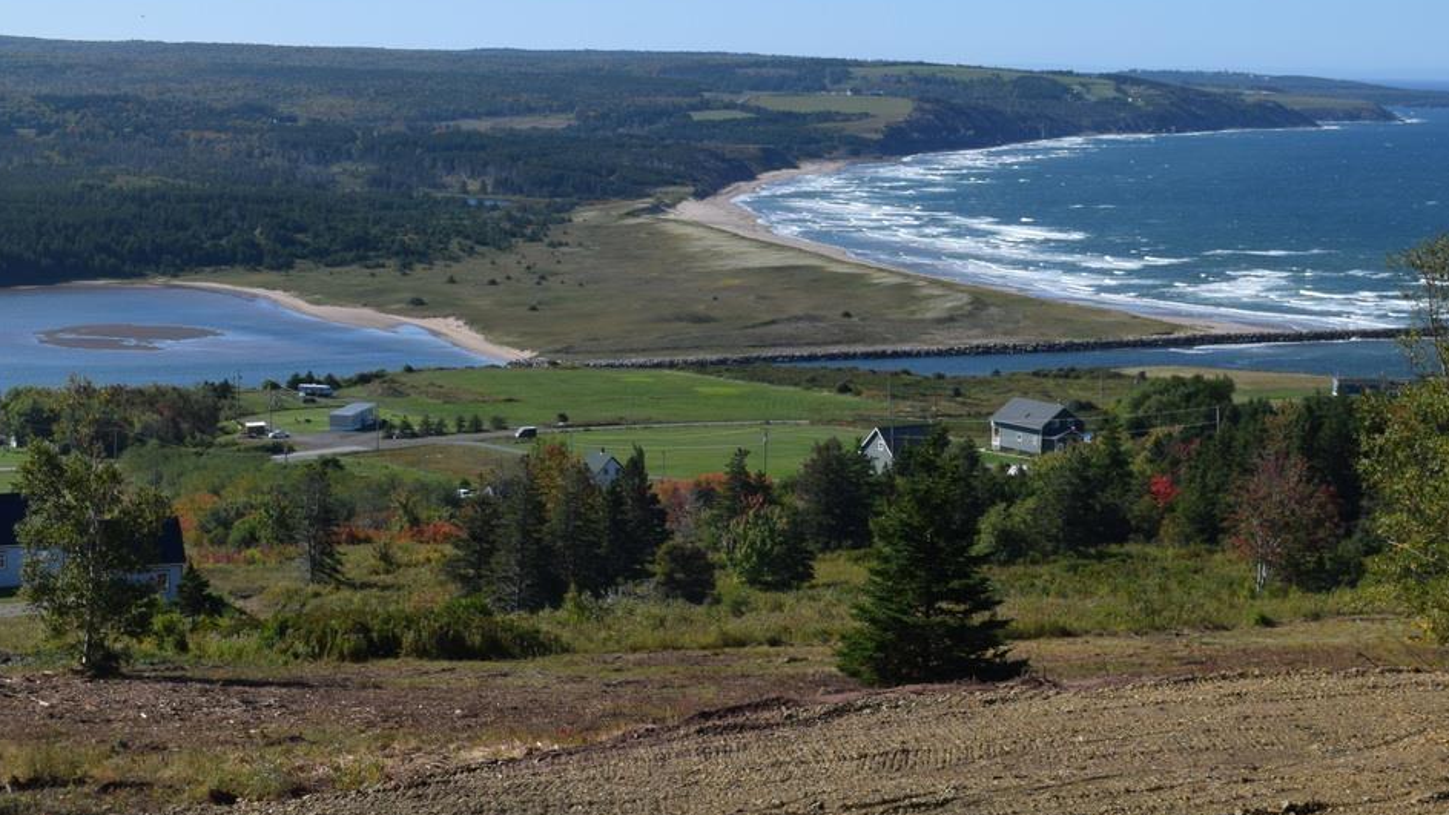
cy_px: 503
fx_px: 2762
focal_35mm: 72
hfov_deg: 29.4
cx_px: 625
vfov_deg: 16.8
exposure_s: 1/400
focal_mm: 27
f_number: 10
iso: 200
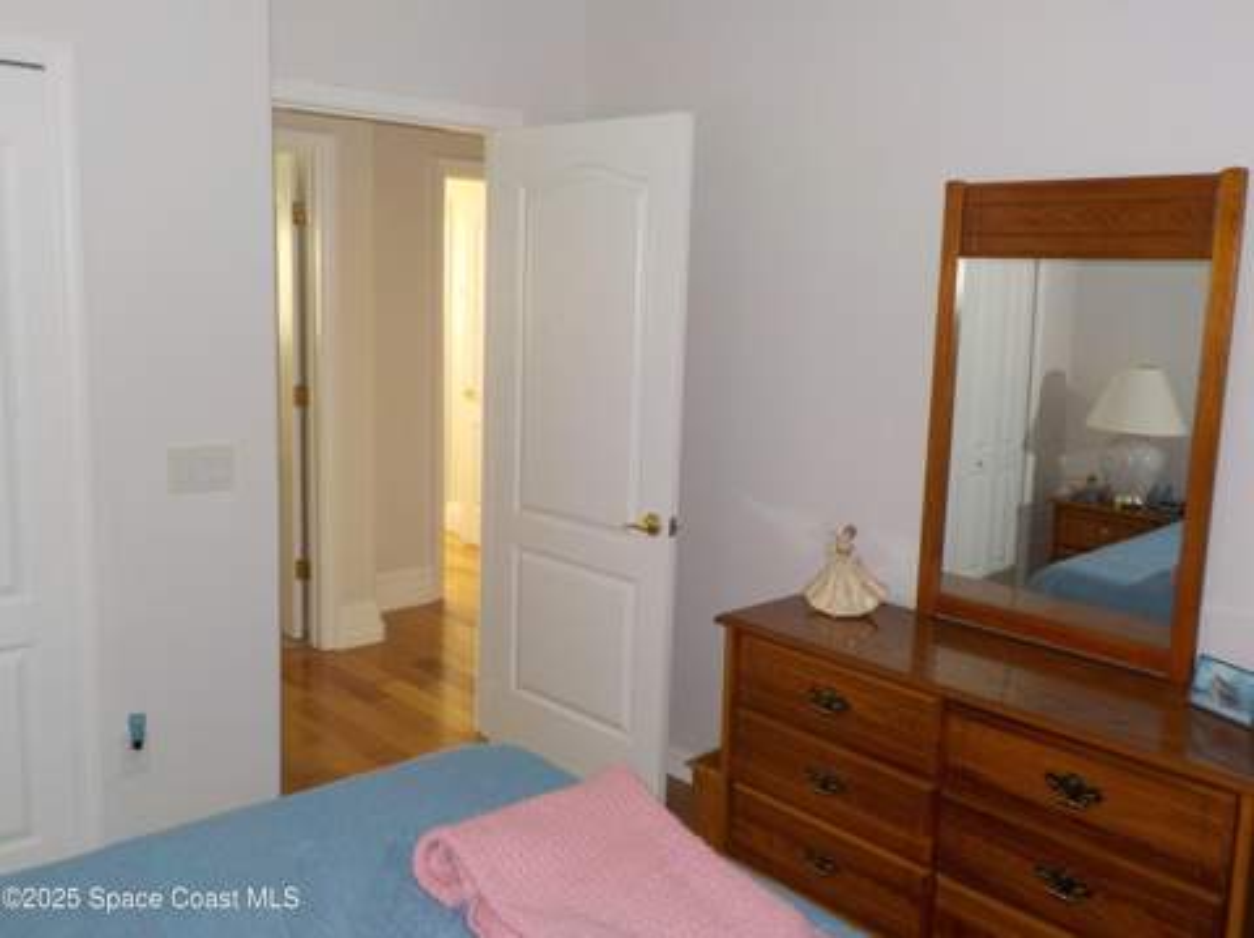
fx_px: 1086
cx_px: 627
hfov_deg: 60.0
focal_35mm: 30
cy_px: 469
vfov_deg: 46.7
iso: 200
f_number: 3.3
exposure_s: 1/30
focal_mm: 4.1
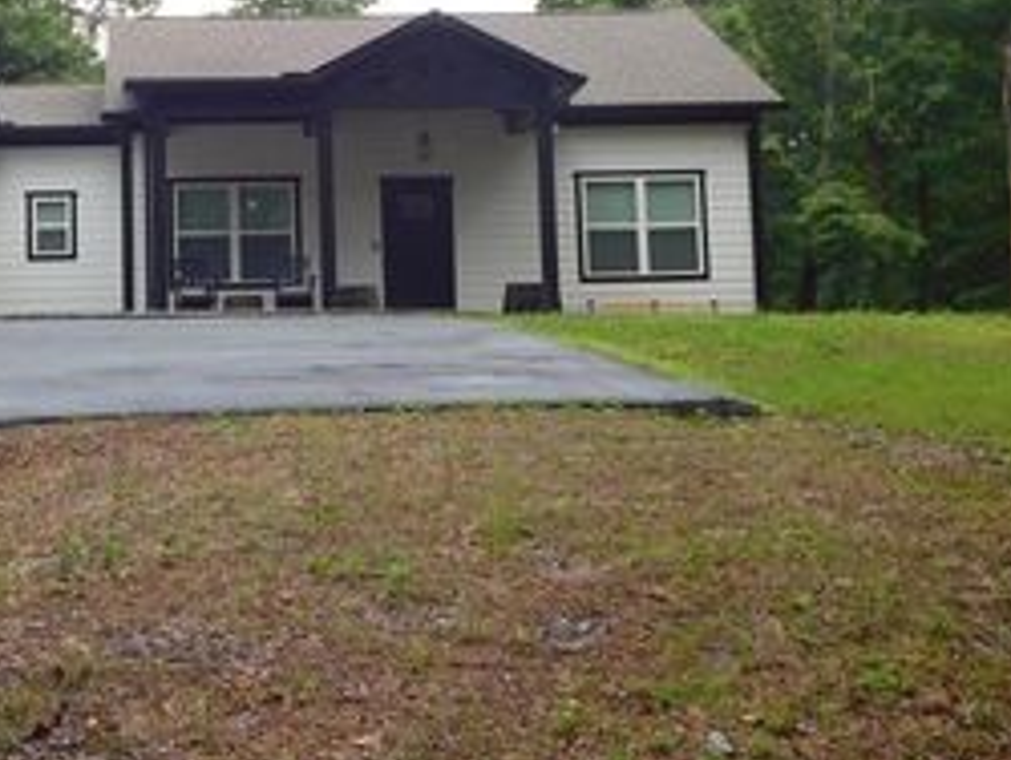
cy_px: 216
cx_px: 275
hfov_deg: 26.7
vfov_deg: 20.4
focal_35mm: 72
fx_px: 2105
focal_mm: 6.3
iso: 125
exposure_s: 1/250
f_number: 3.5
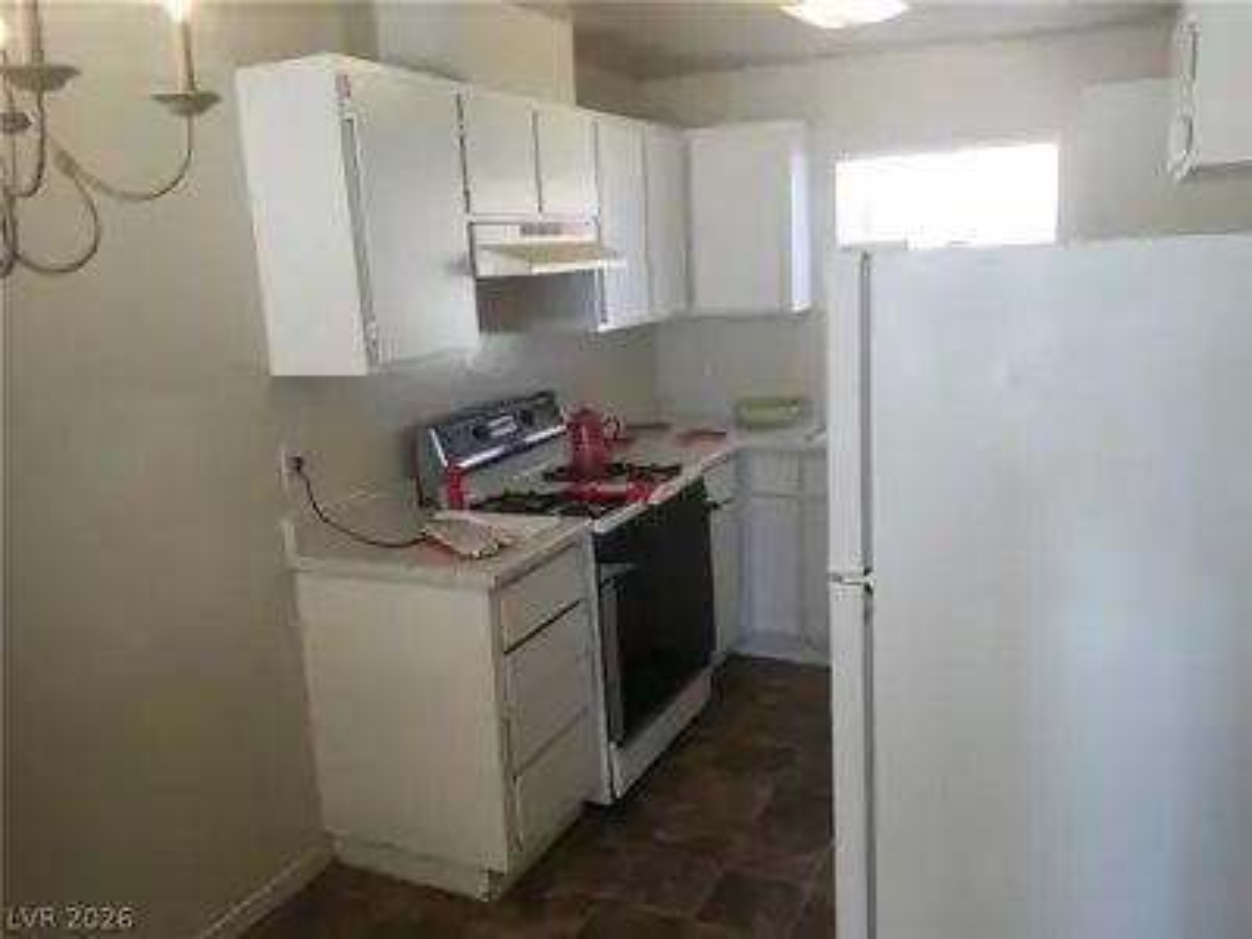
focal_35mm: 29
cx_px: 626
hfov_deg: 61.7
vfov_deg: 48.2
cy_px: 470
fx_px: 1049
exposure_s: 1/30
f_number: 2.2
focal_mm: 4.15
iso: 25
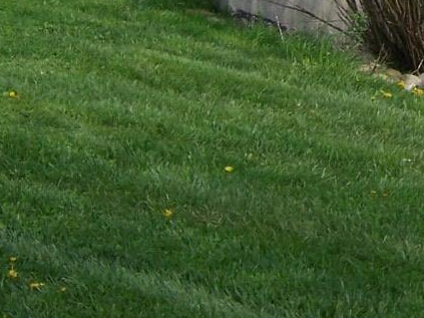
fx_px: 1482
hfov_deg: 15.6
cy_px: -183
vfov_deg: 11.6
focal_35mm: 121
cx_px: 539
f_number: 3.4
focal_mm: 5.5
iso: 80
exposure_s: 1/500
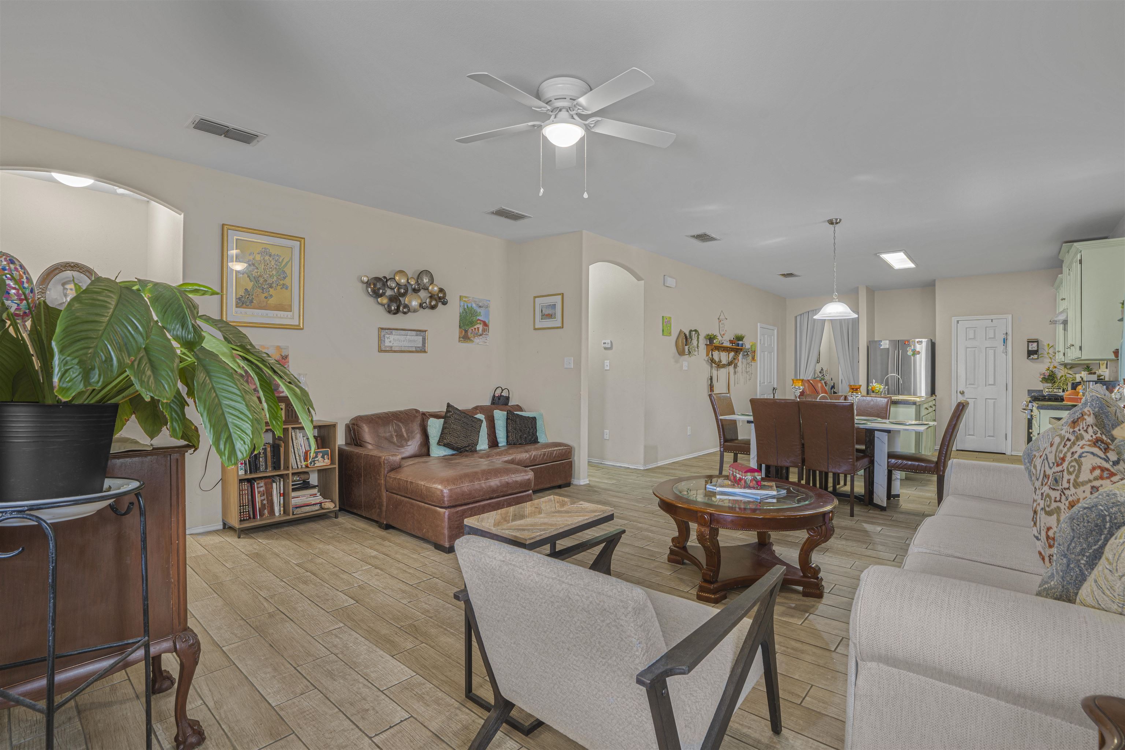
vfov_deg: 73.7
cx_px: 562
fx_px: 500
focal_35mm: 16
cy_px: 375
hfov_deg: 96.7
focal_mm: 16
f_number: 9
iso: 200
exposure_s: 2
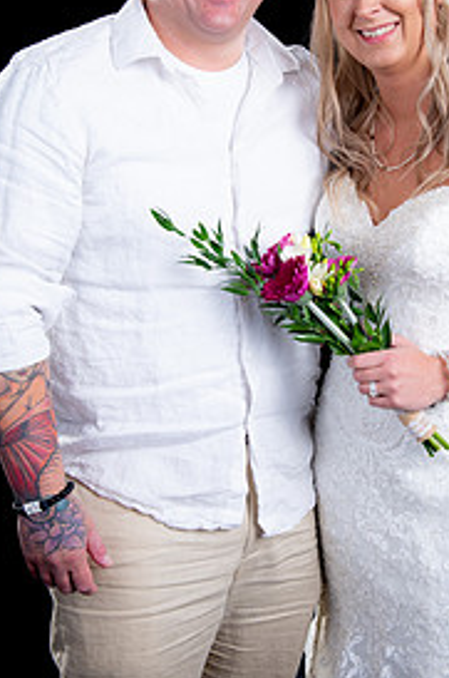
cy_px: 288
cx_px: 274
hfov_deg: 20.5
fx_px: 1239
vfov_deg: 30.5
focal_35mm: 66
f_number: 8
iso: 100
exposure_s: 1/160
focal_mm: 40
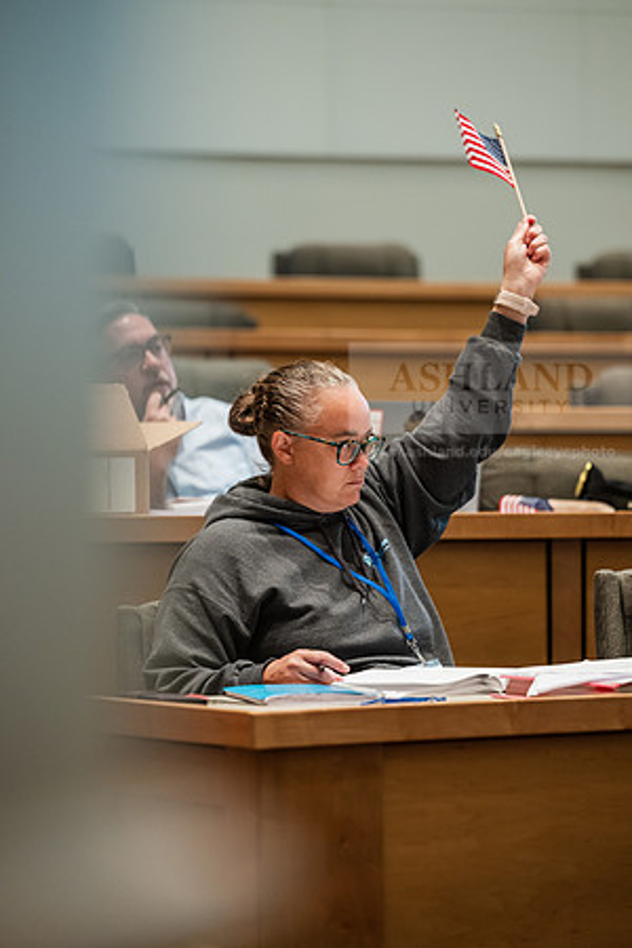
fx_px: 3291
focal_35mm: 125
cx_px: 316
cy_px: 474
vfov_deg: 16.4
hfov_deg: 11.0
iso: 2500
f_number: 2.8
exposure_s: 1/250
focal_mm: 125
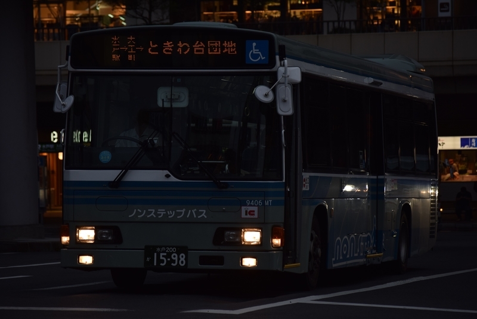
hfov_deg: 11.0
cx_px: 238
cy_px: 160
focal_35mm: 188
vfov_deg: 7.3
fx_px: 2487
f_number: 4.8
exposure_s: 1/200
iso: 200
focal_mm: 125
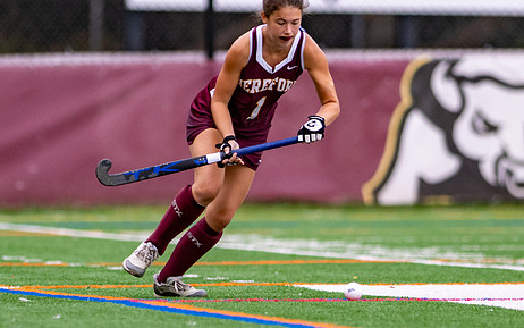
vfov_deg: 1.5
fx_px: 12627
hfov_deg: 2.4
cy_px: 208
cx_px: 266
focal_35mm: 884
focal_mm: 300
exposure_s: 1/1000
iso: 400
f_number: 2.8
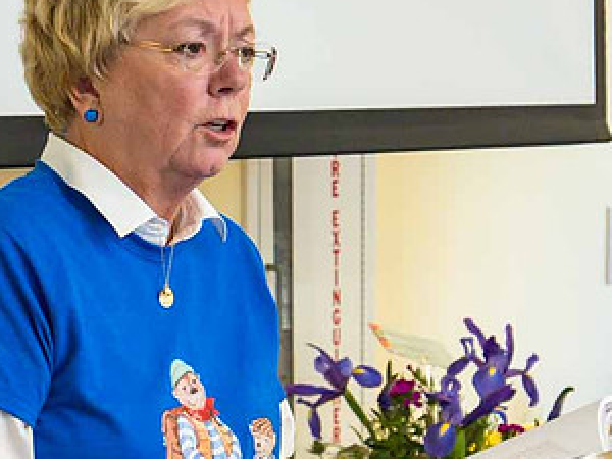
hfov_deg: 9.8
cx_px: 241
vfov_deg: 7.4
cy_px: 287
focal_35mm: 201
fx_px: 3554
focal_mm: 52
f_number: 4.5
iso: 1600
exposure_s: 1/100
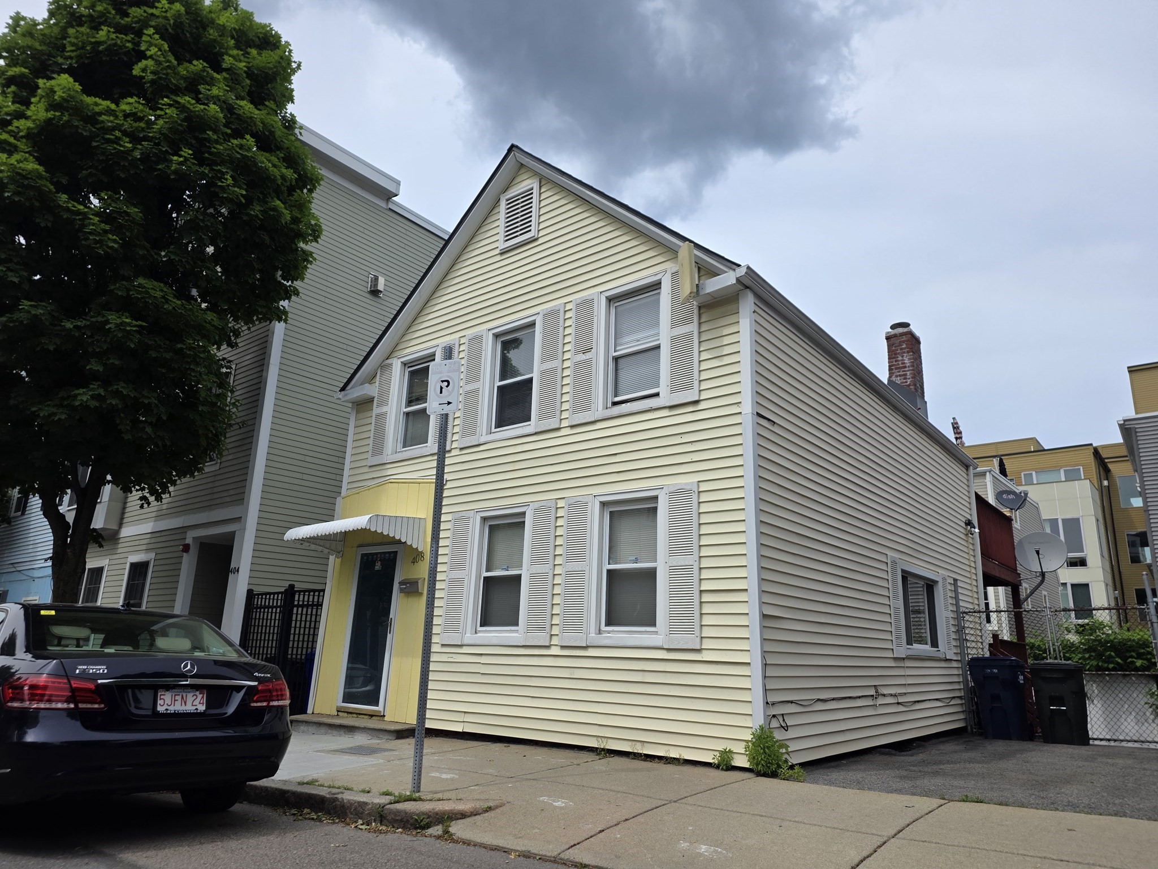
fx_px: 769
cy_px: 434
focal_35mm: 23
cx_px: 579
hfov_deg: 73.9
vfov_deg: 58.9
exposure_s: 1/7944
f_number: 1.7
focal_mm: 6.25
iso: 80
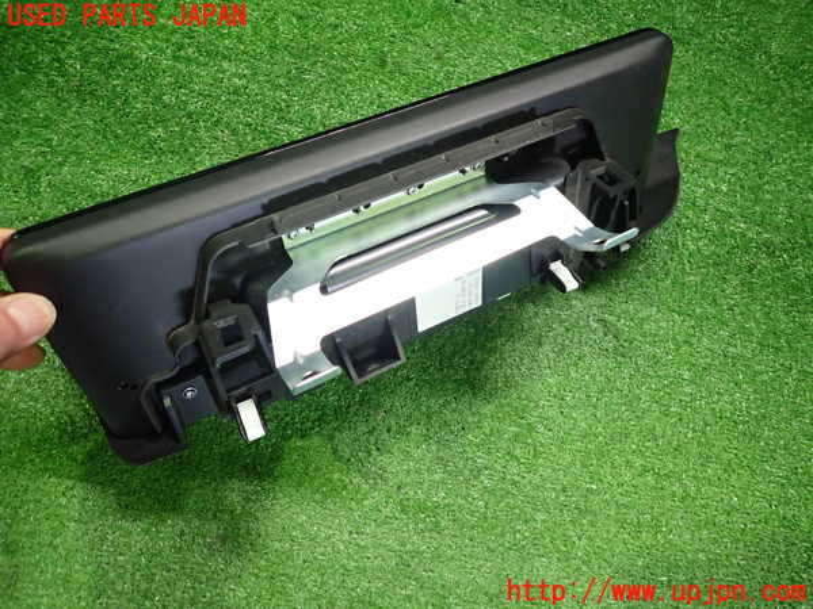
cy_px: 304
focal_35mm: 25
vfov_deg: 54.9
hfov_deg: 69.4
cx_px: 406
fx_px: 587
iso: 400
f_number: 2
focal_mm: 4.5
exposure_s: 1/30
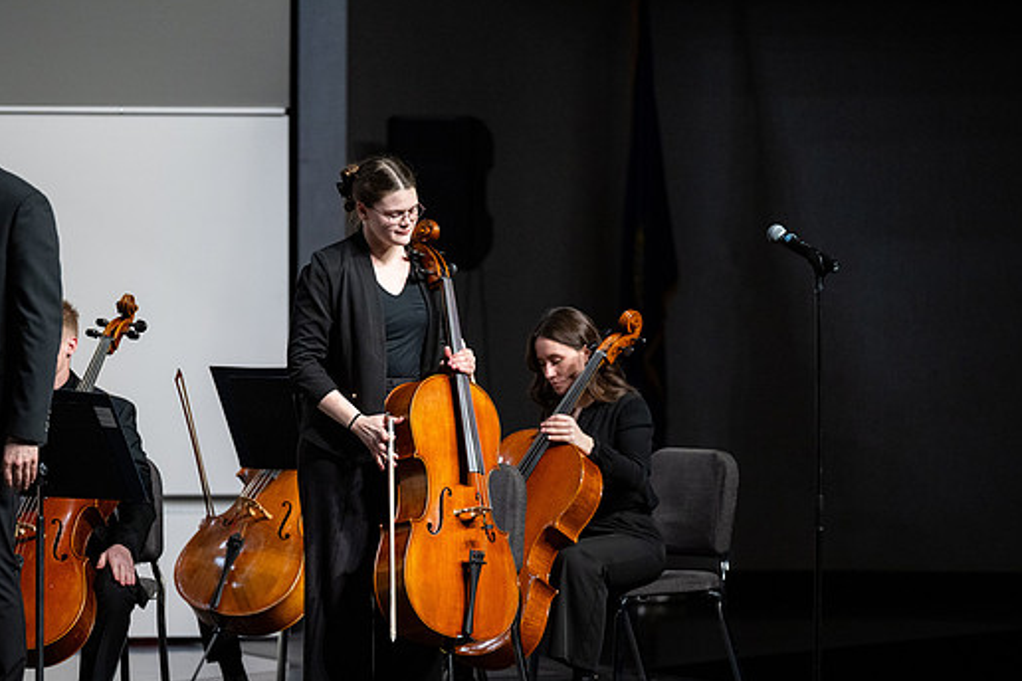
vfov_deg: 6.1
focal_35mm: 225
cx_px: 460
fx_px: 6387
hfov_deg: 9.1
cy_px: 357
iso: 1600
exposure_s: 1/400
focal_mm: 200
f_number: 2.8
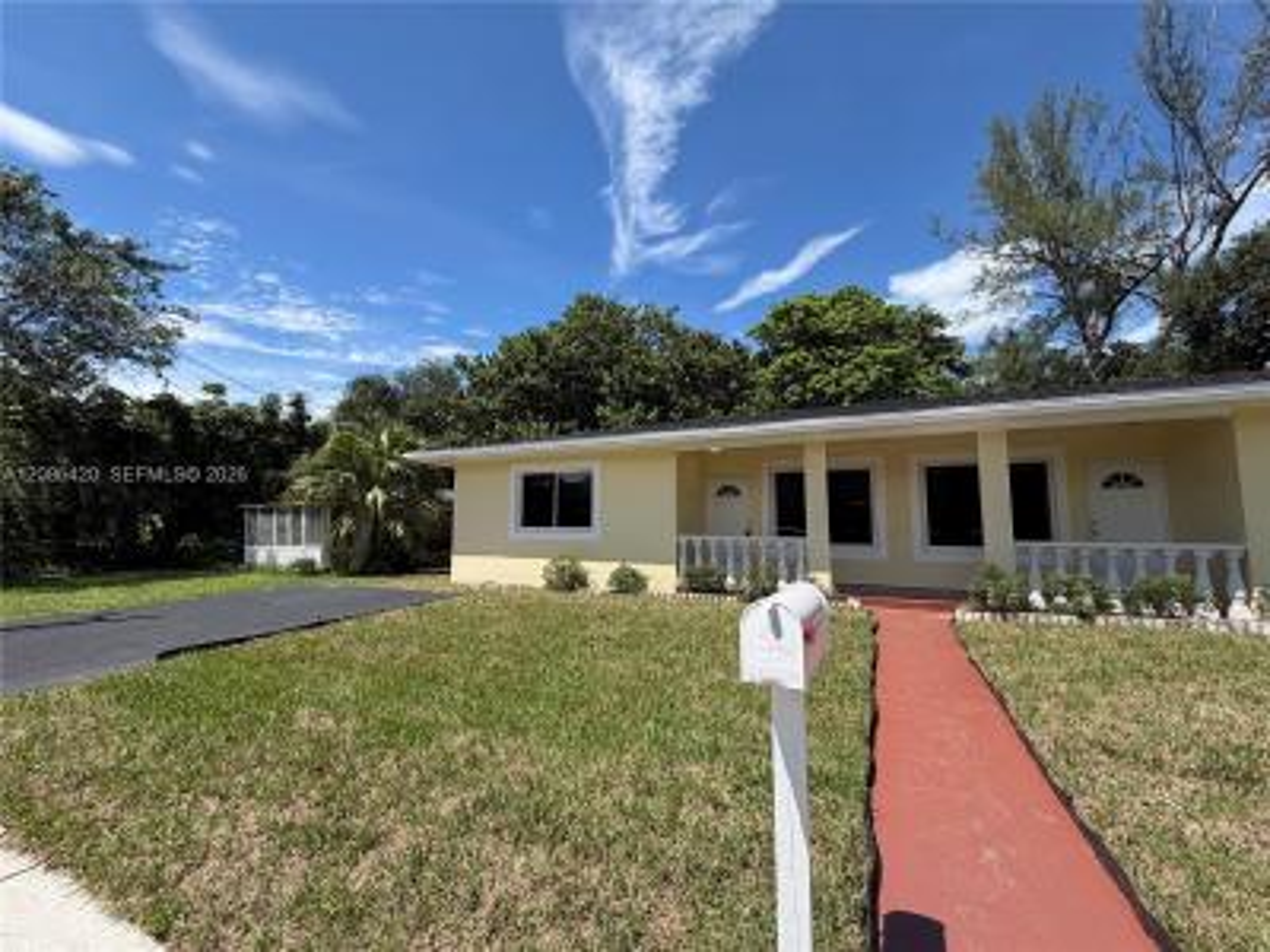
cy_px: 476
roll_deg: -0.6
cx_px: 635
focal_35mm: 14
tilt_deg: +5.6
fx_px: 514
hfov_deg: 102.1
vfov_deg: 85.7
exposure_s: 1/770
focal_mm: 2.22
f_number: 2.2
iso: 20
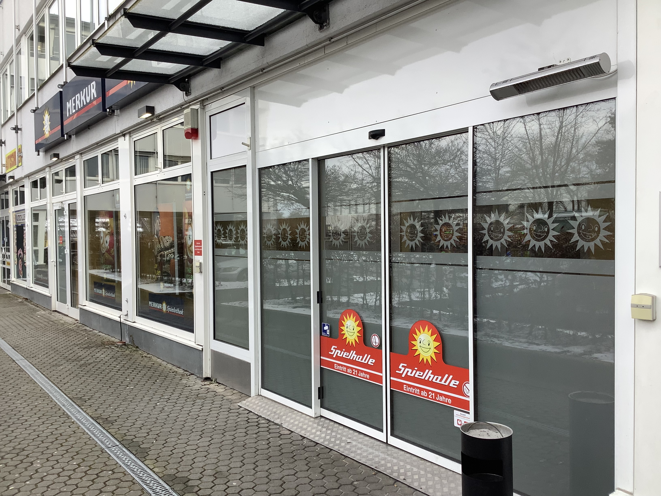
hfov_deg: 58.4
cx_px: 330
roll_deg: -0.4
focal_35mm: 31
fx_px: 592
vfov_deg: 45.4
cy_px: 248
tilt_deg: -1.9
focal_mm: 3.3
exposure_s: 1/120
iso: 32
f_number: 2.4
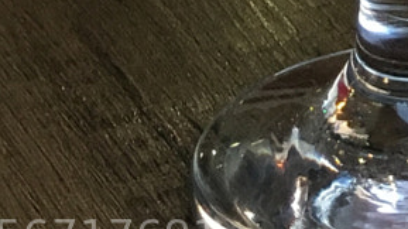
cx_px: 326
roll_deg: +2.2
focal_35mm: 175
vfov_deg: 5.7
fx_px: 1892
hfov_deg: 12.3
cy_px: -785
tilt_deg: -1.6
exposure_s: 1/33
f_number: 2.2
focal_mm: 4.15
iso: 125
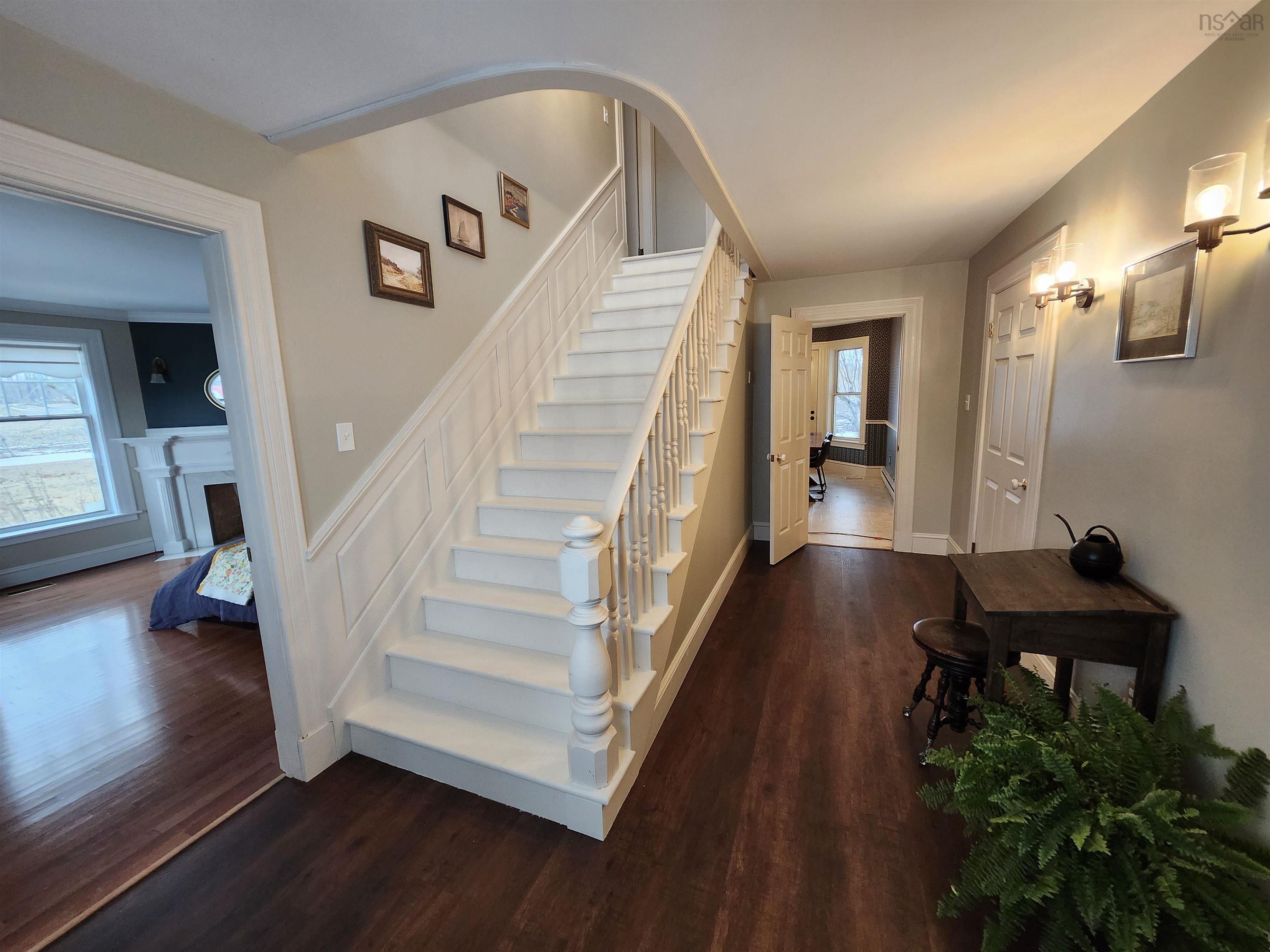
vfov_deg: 89.9
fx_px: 477
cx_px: 635
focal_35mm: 13
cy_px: 476
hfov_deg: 106.2
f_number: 2.2
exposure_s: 1/60
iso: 200
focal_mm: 1.74
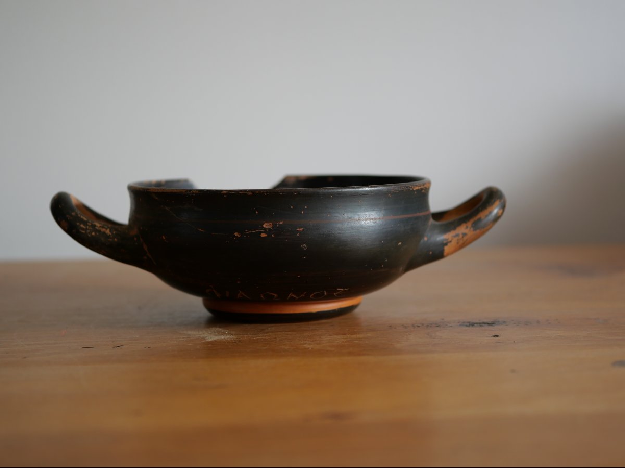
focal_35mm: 60
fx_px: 1083
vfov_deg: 24.4
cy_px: 234
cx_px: 312
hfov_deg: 32.2
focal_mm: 30
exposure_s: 1/60
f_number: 2.8
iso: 200
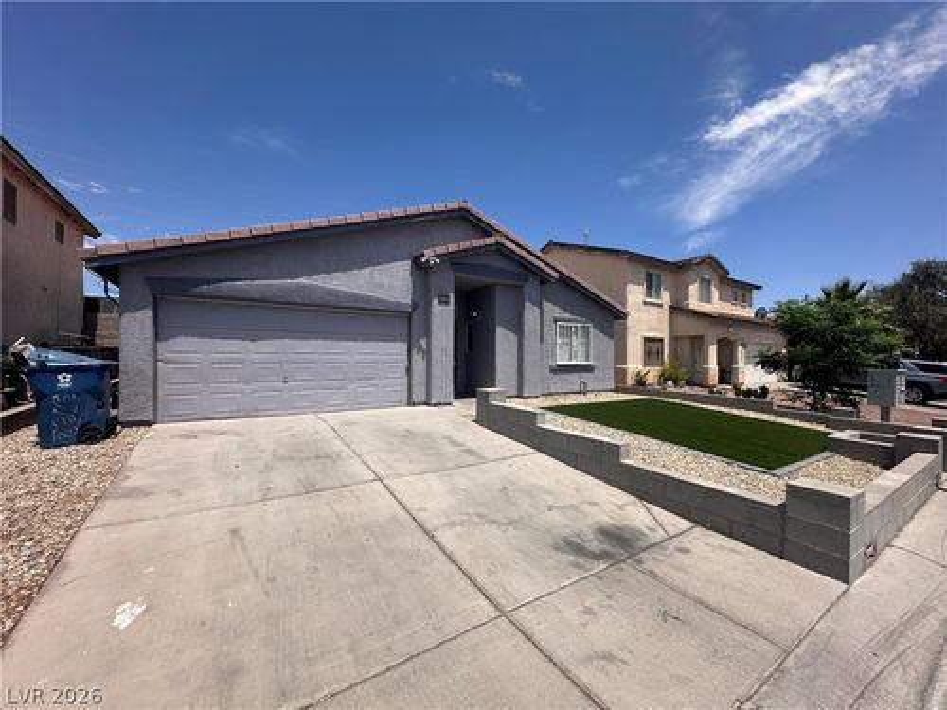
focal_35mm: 14
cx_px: 474
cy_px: 355
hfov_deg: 102.1
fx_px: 383
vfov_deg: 85.7
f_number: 2.2
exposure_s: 1/2681
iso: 50
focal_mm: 2.22
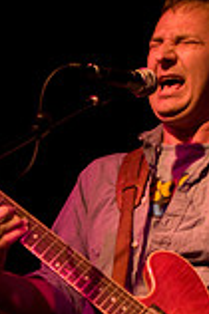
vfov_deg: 15.6
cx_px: -21
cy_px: 342
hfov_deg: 10.6
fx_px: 1117
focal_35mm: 128
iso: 1000
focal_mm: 30
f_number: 1.8
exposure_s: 1/160
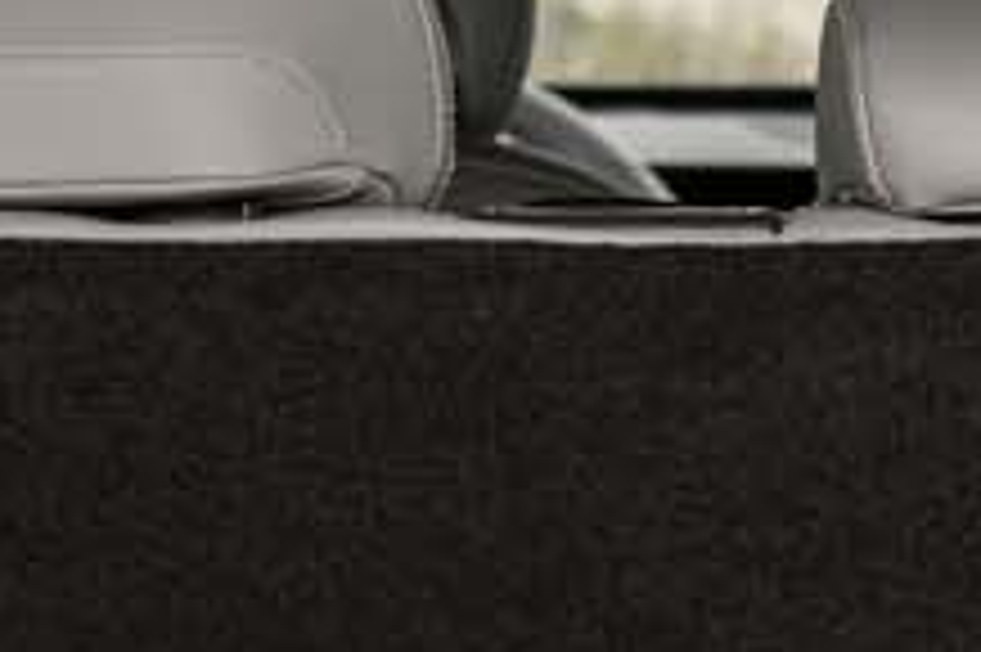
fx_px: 9748
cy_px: 1084
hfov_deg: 5.7
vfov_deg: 3.8
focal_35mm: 358
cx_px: 1170
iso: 64
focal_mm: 52
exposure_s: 1/20
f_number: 5
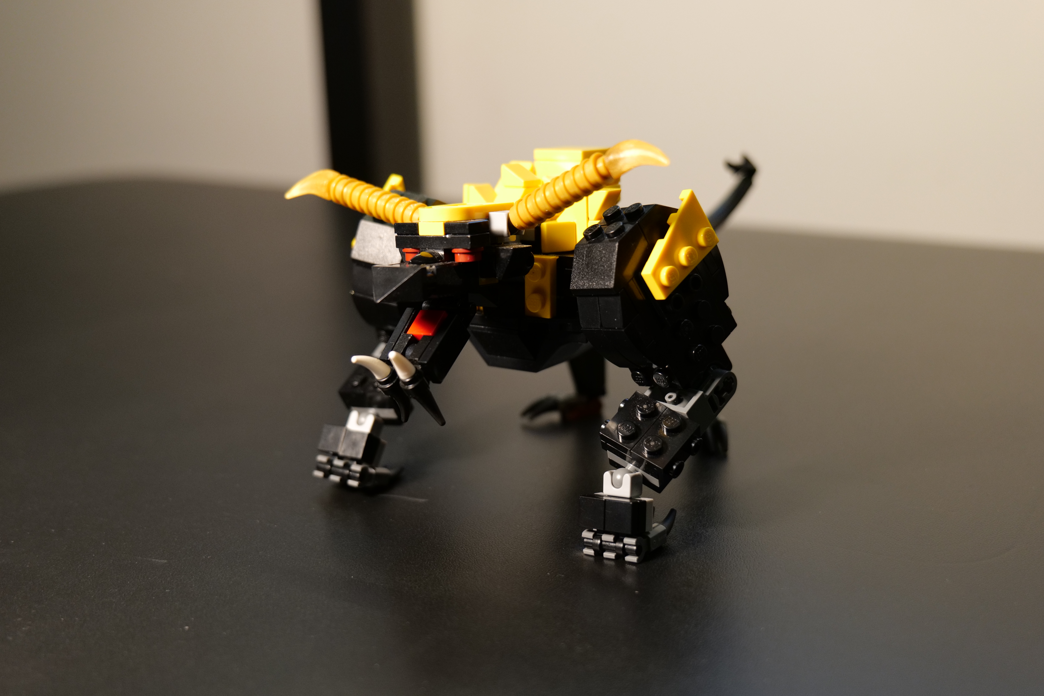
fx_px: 1160
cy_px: 348
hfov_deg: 48.5
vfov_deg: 33.4
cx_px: 522
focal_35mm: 40
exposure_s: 1/60
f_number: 4.7
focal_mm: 40
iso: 2000
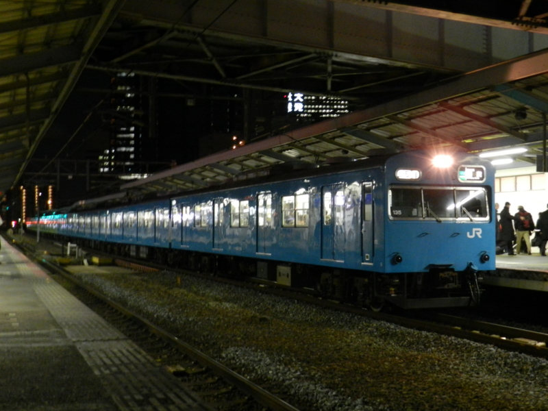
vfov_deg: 31.5
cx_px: 274
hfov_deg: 41.2
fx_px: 728
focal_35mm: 46
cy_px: 206
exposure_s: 1/10
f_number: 4.2
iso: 800
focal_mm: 8.1
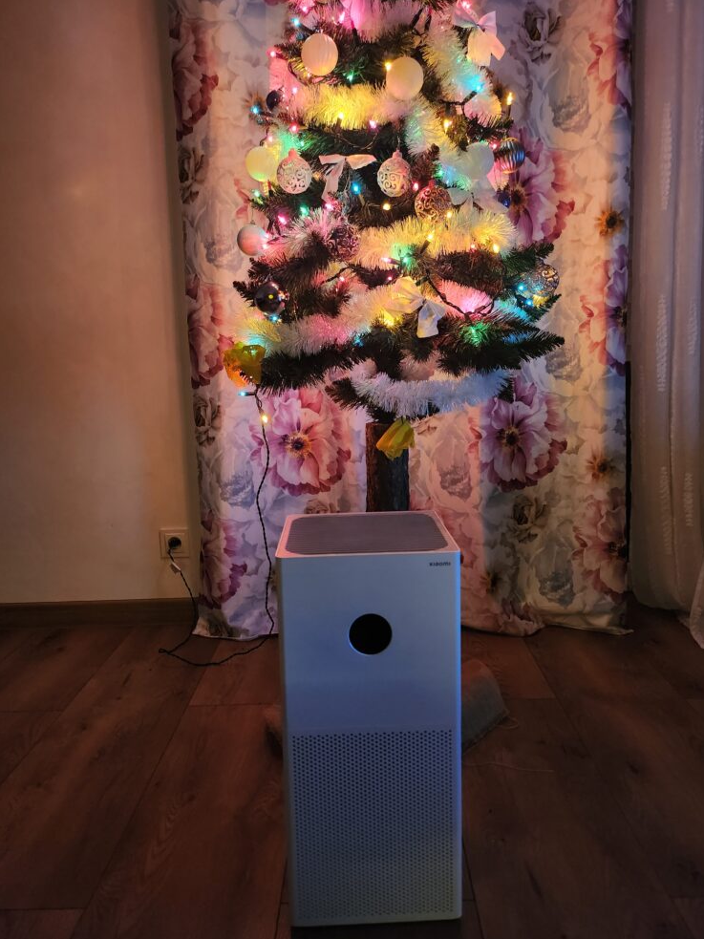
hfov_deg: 54.9
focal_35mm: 25
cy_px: 457
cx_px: 365
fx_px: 678
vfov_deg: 69.4
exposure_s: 1/25
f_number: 1.8
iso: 800
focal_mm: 5
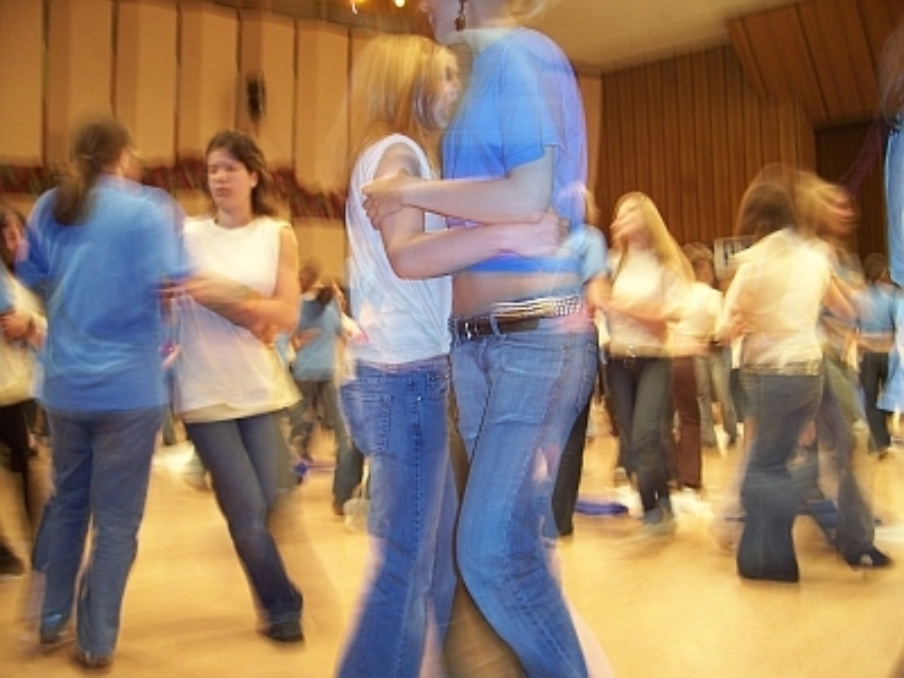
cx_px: 452
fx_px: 888
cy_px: 339
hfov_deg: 54.0
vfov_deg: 41.8
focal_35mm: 34
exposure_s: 1/6
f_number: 2.7
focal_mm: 5.6
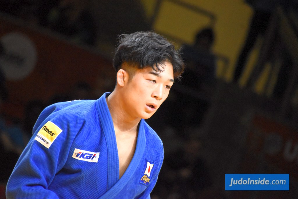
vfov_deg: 3.1
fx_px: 3725
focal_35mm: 450
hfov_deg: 4.6
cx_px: 149
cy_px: 100
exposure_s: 1/640
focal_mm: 300
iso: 6400
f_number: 7.1
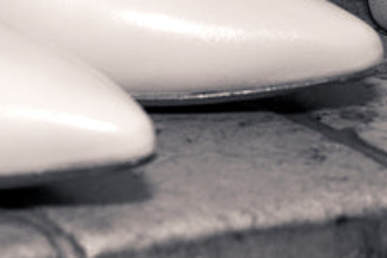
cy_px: -378
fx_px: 2578
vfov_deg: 5.5
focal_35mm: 240
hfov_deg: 8.5
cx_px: -106
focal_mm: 34
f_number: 5.6
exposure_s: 1/125
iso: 320
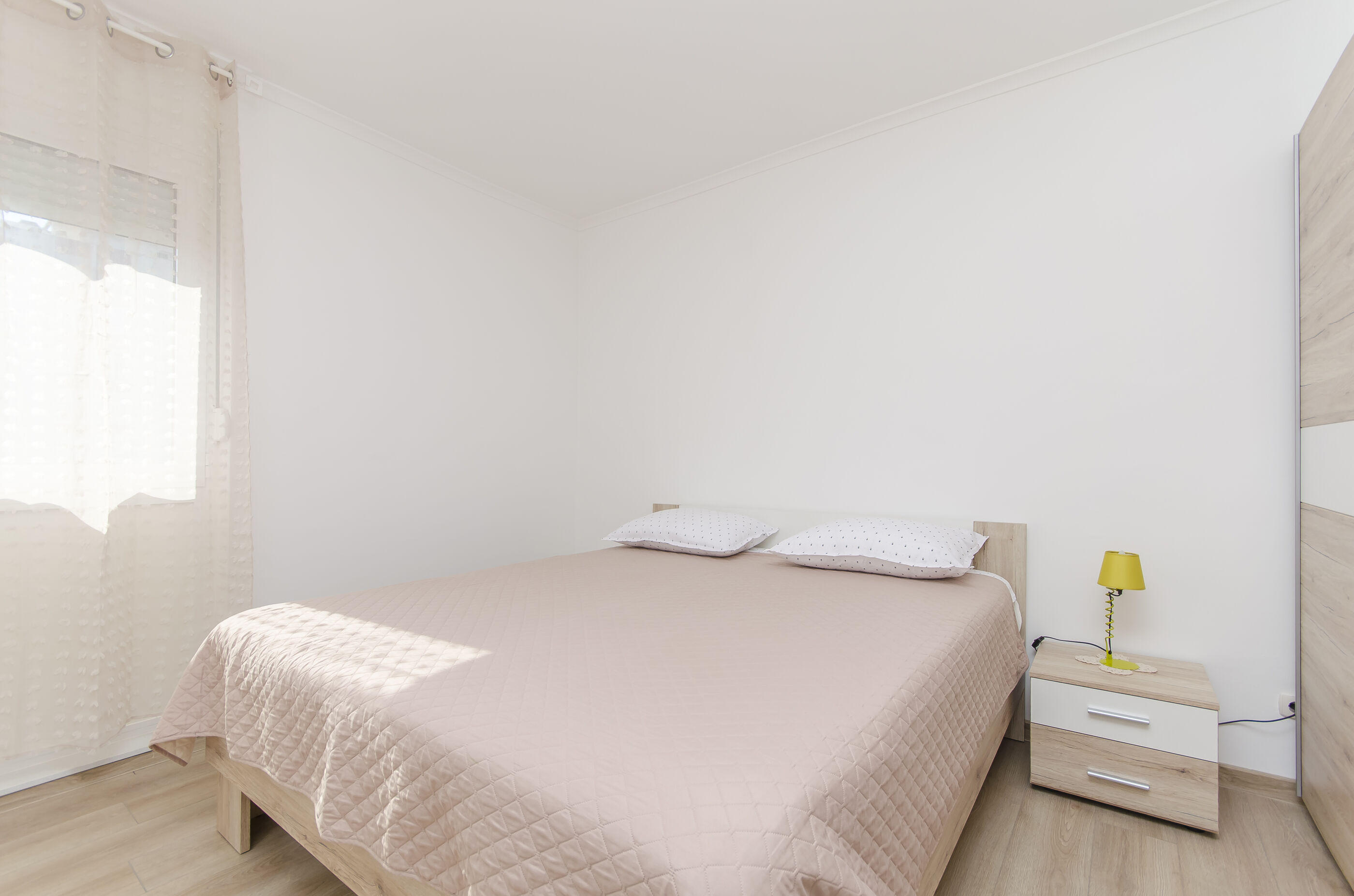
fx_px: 563
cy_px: 448
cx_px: 677
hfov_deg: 100.5
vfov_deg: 77.1
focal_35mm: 15
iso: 100
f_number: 7.1
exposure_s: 1/160
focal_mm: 10
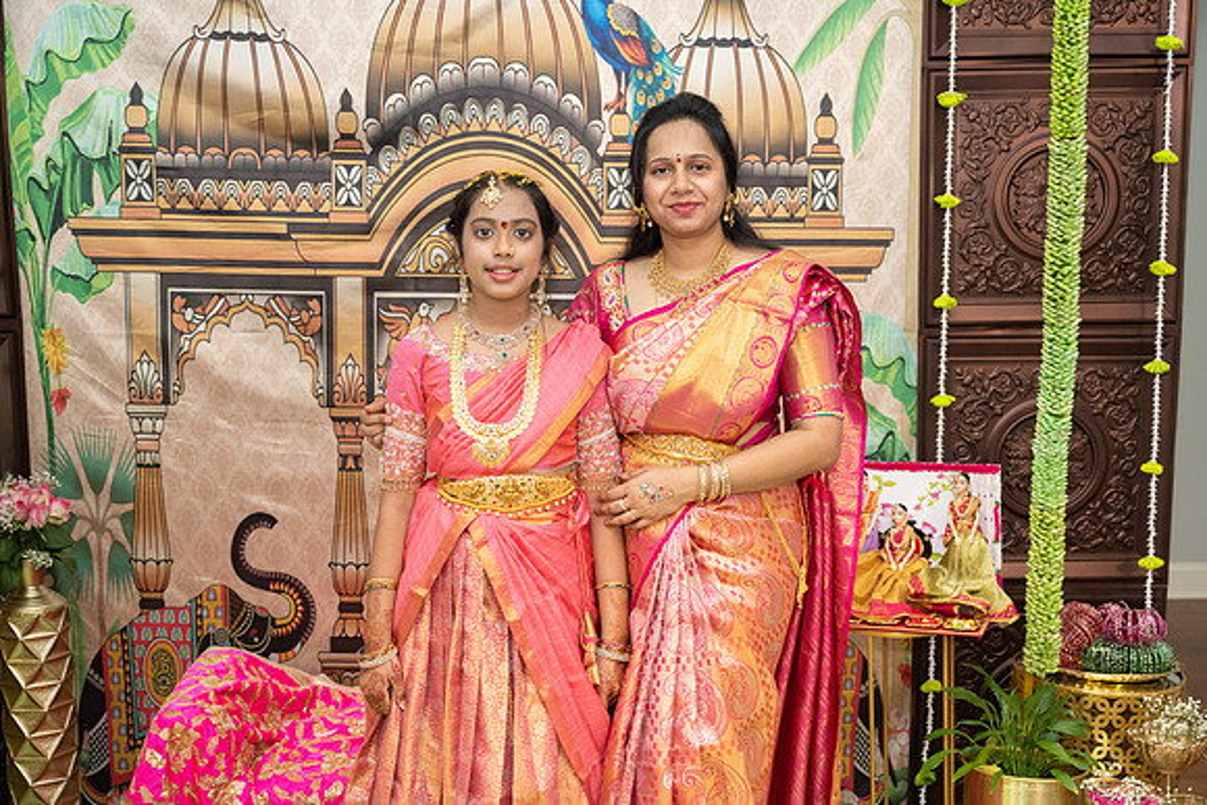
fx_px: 1449
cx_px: 604
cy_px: 402
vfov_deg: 31.1
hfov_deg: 45.2
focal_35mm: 43
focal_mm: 43
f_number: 3.5
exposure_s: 1/160
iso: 800
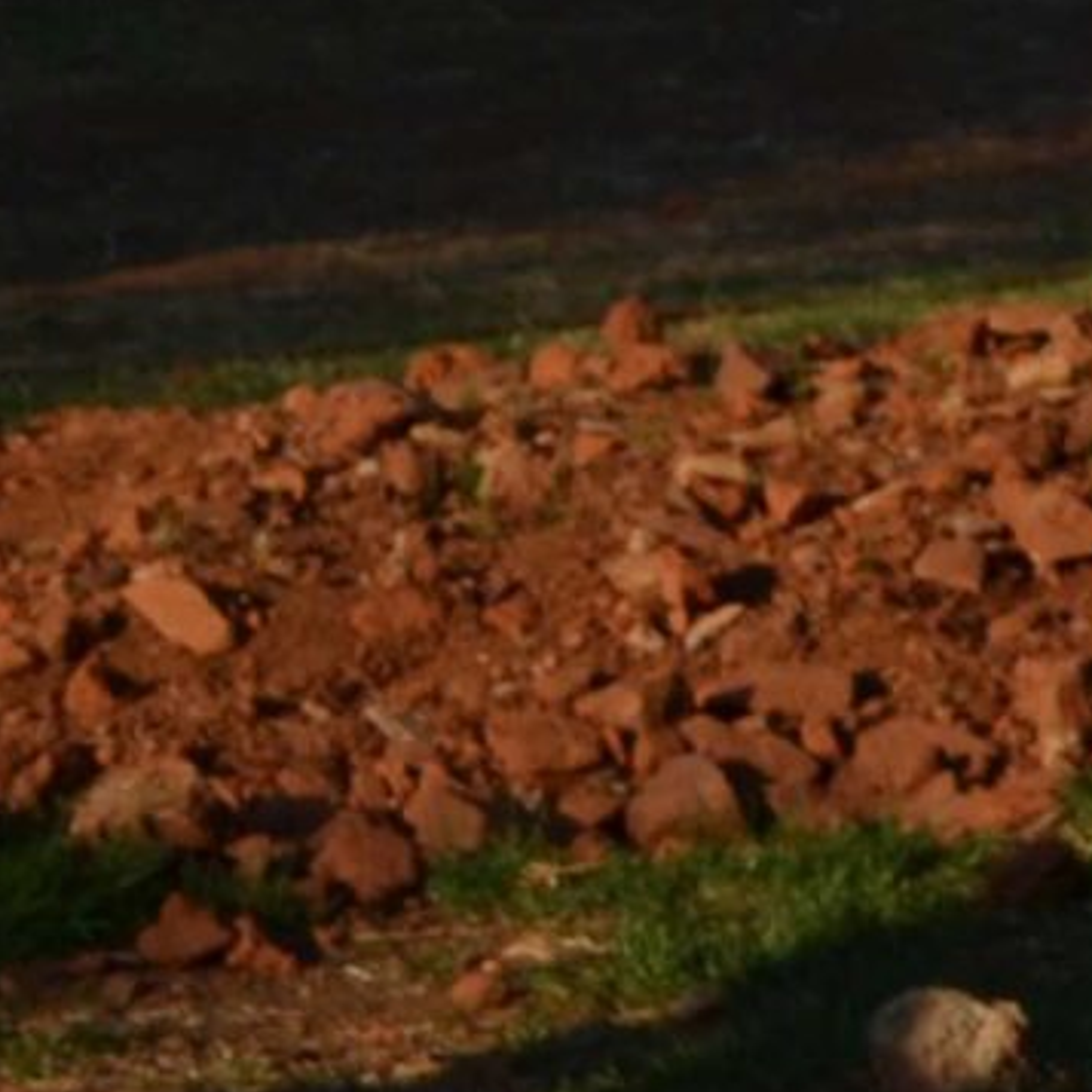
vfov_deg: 7.3
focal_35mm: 238
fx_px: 8494
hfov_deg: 6.5
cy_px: 243
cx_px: 3732
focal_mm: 26
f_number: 7.1
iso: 100
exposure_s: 1/250
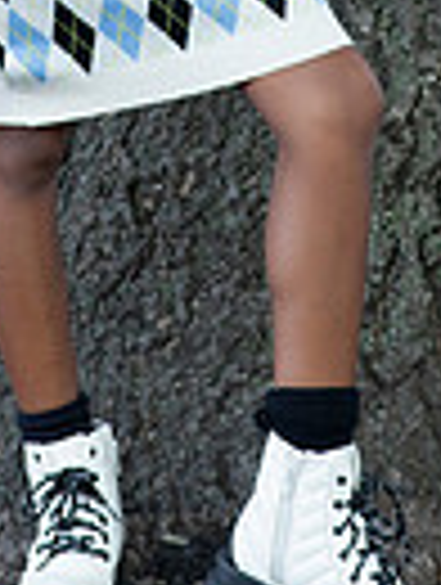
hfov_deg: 5.3
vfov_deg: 6.9
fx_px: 4775
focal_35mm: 282
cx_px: 104
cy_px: -387
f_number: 4.5
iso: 800
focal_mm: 85
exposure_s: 1/250
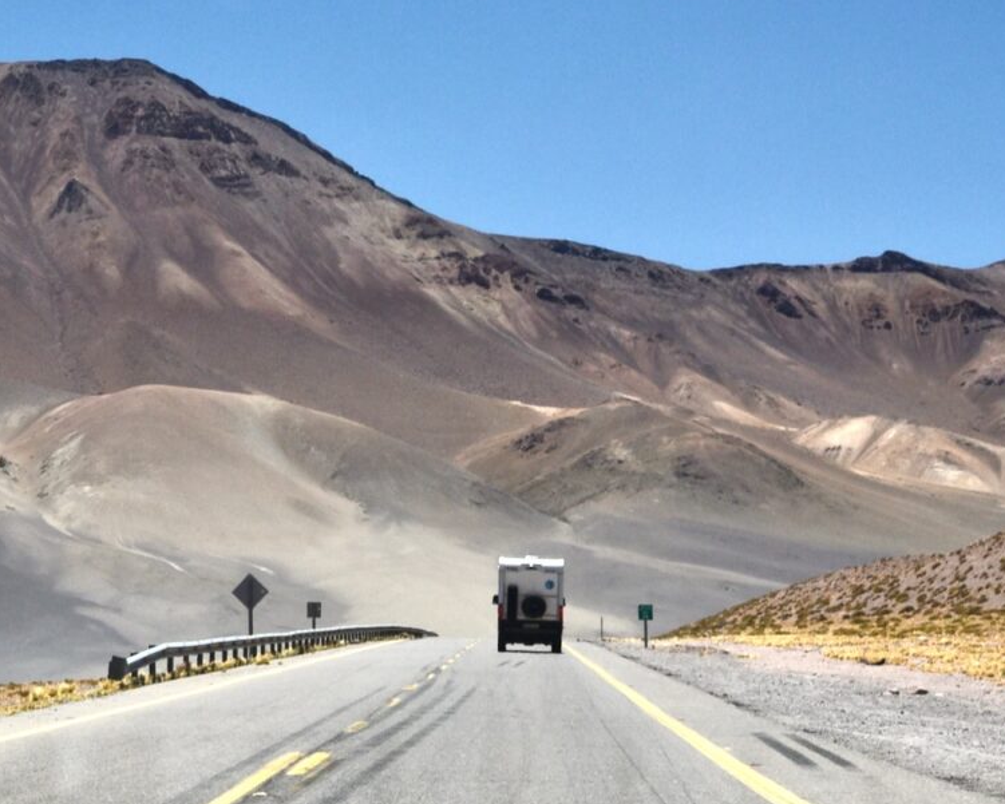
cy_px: 393
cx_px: 466
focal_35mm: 64
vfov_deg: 23.9
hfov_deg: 29.6
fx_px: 1904
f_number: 9
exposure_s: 1/3200
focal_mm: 50
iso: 500
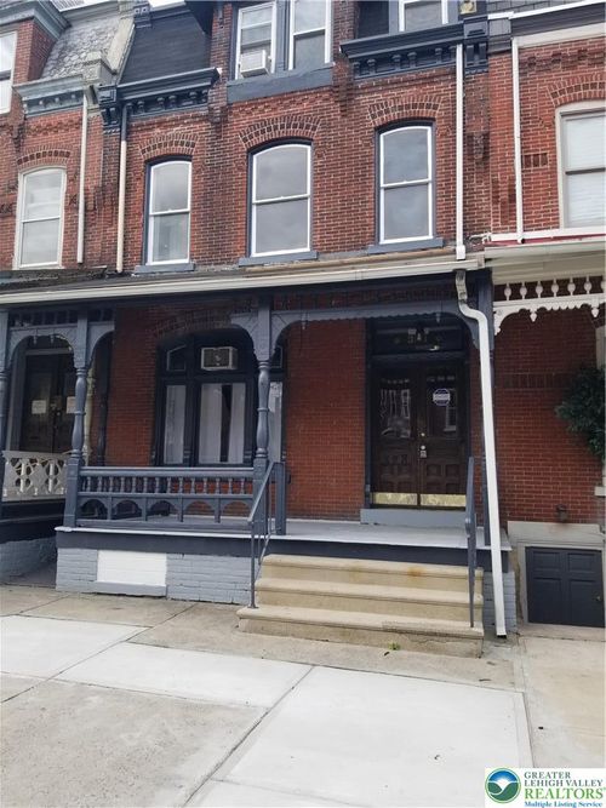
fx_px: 607
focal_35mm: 26
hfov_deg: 53.0
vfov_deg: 67.3
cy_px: 404
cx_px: 303
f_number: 1.7
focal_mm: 4.25
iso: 50
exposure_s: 1/1424
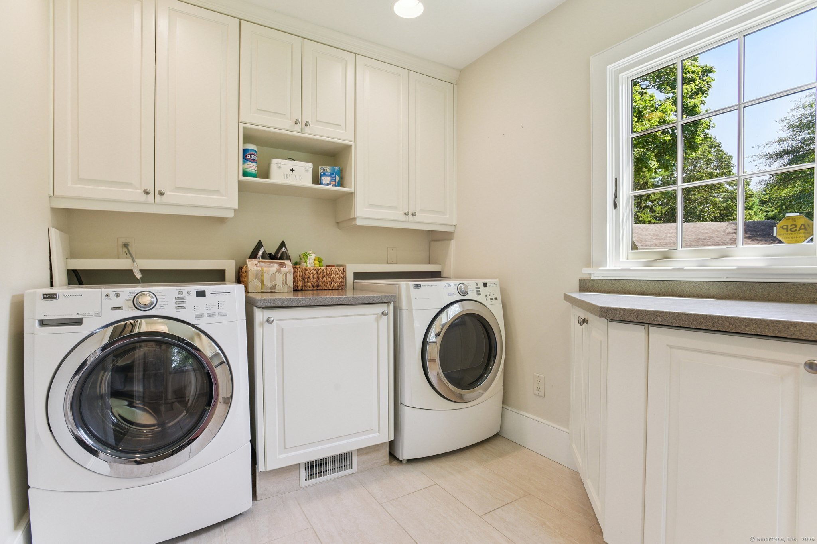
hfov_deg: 93.3
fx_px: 386
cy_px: 272
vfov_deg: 70.4
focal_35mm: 17
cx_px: 408
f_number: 11
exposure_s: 1/60
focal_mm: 17
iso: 400
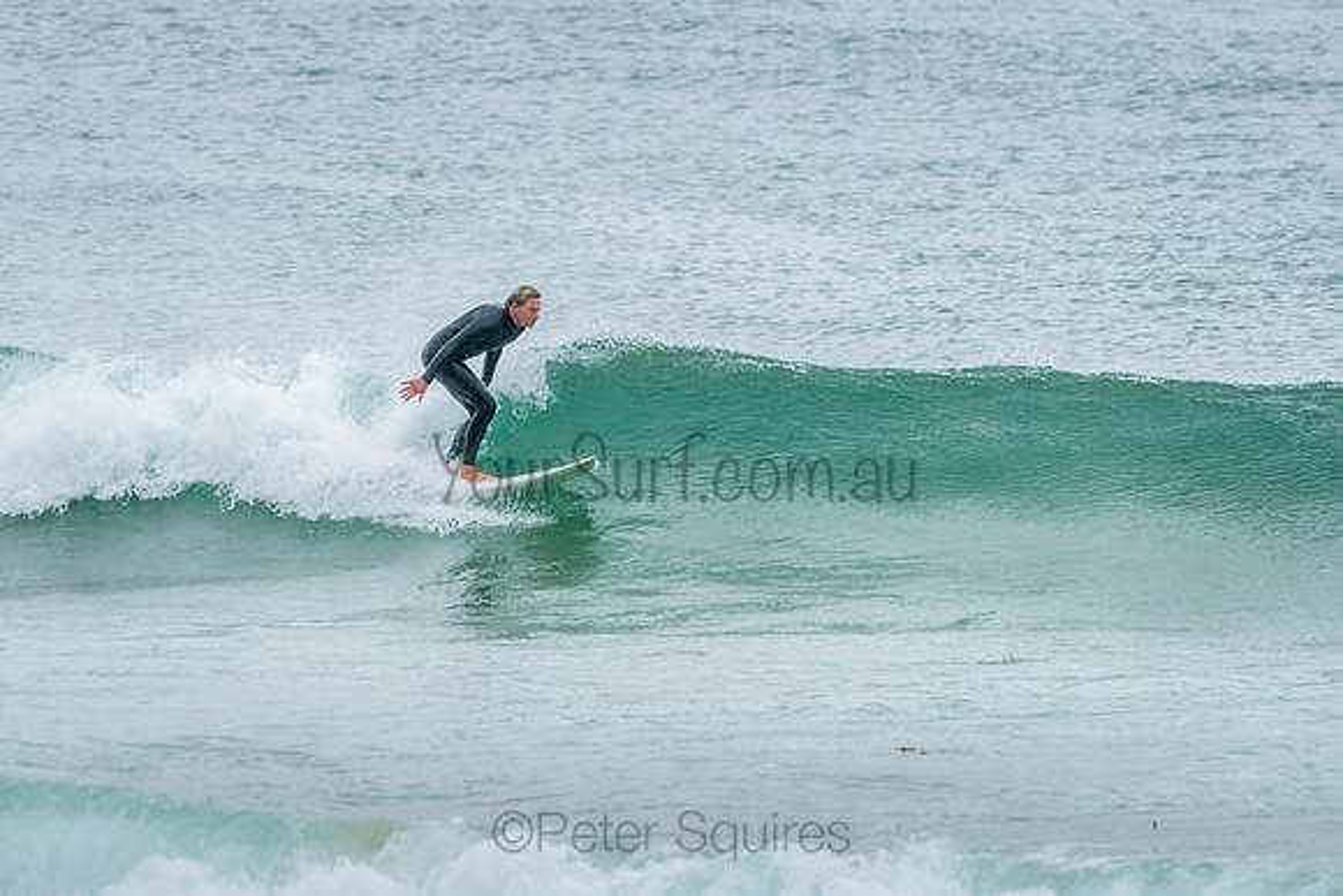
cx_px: 610
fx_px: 22885
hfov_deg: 3.4
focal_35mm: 613
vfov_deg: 2.2
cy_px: 440
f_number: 5.6
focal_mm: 500
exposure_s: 1/1000
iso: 1250
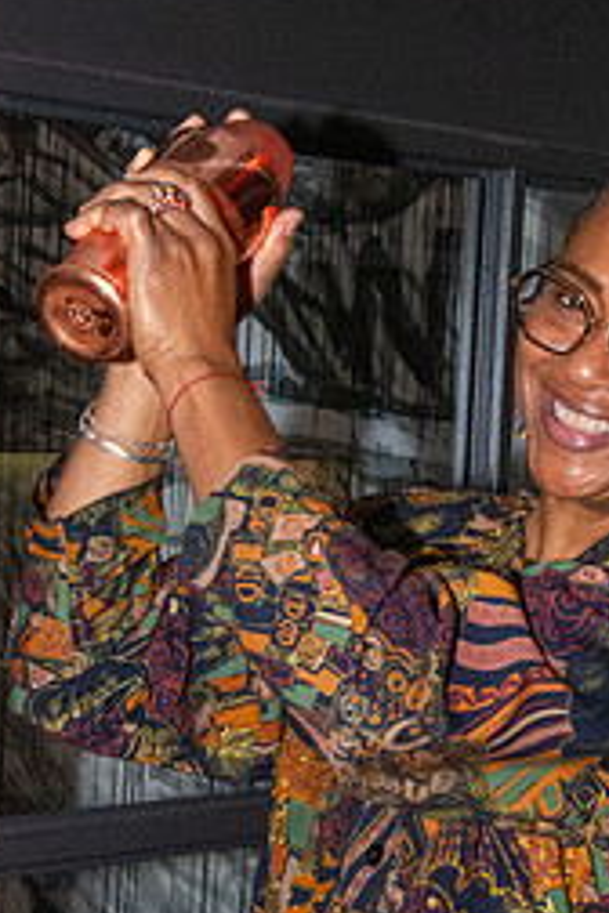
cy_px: 442
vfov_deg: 17.3
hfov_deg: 11.6
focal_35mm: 118
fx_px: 2994
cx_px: 489
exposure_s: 1/250
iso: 5000
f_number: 13
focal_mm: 44
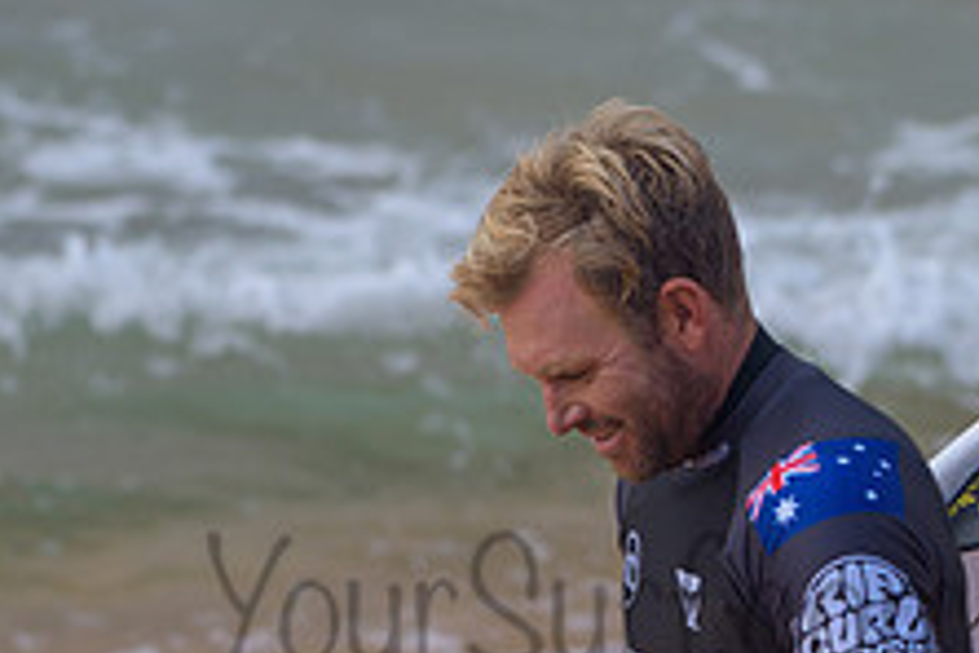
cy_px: 563
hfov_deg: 3.9
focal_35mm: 522
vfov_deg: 2.6
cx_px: 661
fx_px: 14194
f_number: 5.6
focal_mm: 200
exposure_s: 1/800
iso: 200
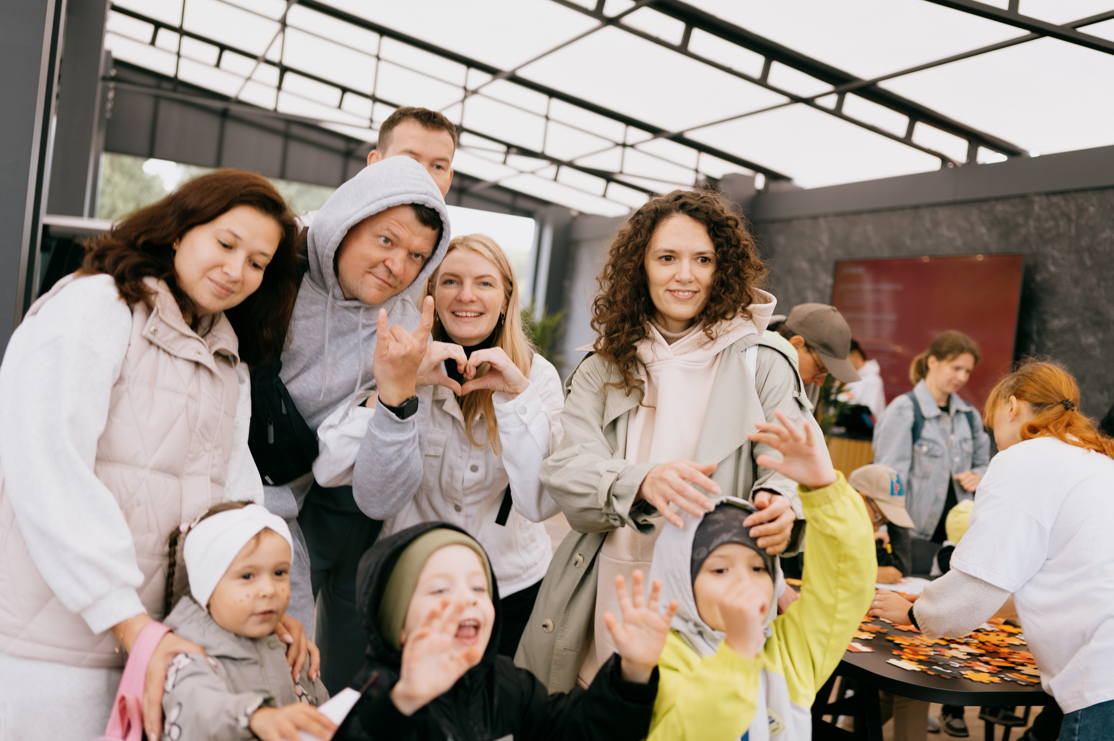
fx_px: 1082
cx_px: 557
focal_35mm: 35
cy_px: 370
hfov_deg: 54.5
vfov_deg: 37.8
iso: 160
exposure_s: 1/160
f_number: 2.2
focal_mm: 35
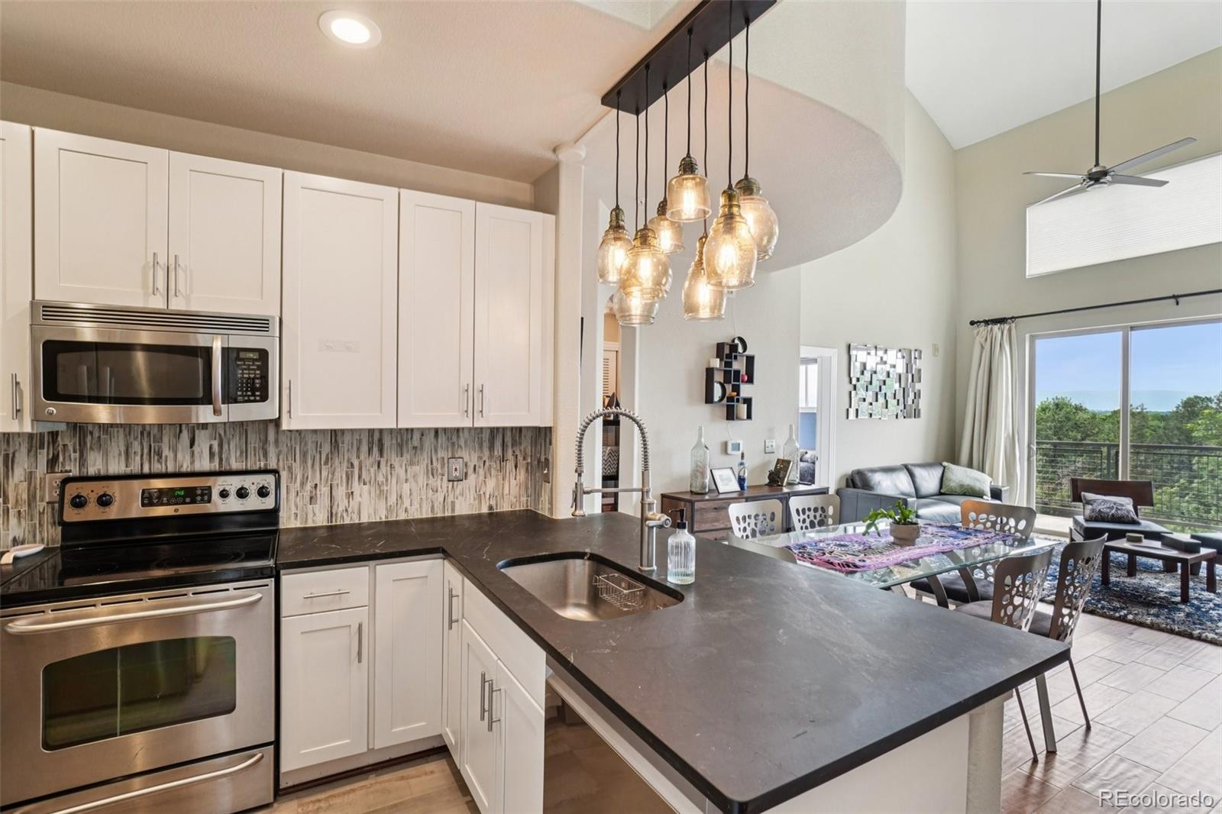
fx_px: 509
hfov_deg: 100.4
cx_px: 611
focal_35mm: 15
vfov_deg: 77.3
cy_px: 407
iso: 400
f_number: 8
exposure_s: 1/13
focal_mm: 10
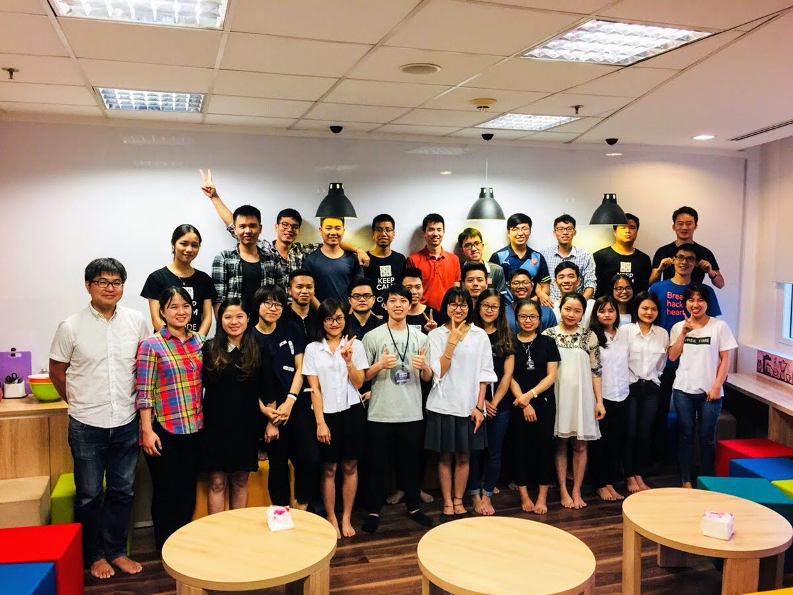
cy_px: 298
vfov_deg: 48.2
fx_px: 664
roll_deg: -2.7
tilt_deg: -3.6
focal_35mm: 29
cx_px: 396
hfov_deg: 61.7
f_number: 2.2
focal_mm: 4.15
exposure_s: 1/33
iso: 64
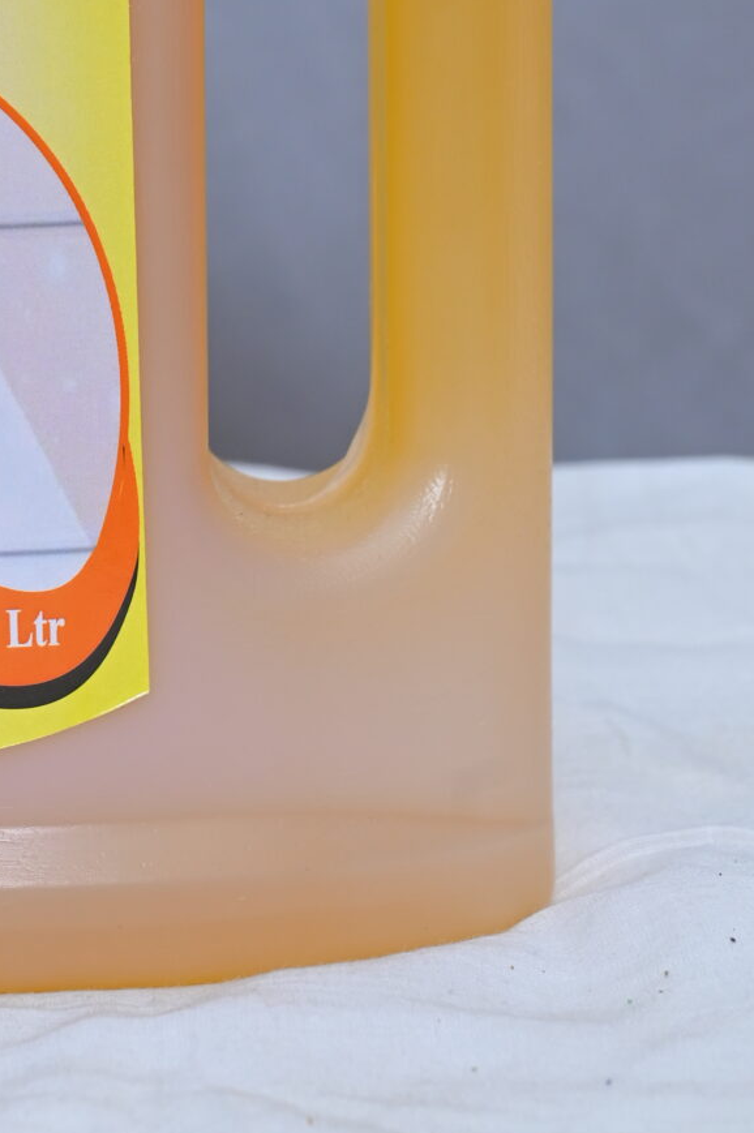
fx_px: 5192
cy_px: -130
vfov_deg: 12.2
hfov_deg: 8.3
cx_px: 80
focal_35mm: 165
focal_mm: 56
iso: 500
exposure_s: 1/125
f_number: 8
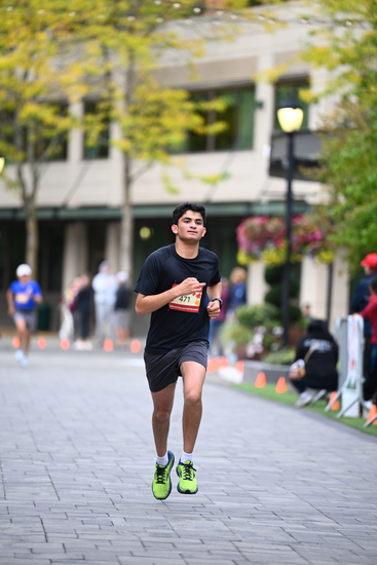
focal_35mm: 200
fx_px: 3139
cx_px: 188
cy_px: 282
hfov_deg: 6.9
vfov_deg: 10.3
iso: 1000
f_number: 2.8
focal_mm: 200
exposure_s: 1/1600
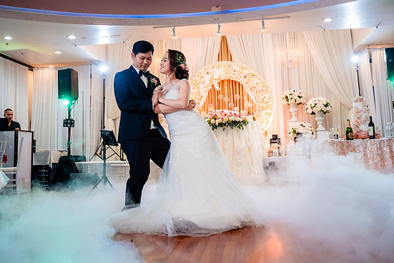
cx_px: 205
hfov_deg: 54.4
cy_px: 109
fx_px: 383
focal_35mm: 35
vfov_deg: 37.8
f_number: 3.5
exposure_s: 1/160
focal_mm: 28
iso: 1000
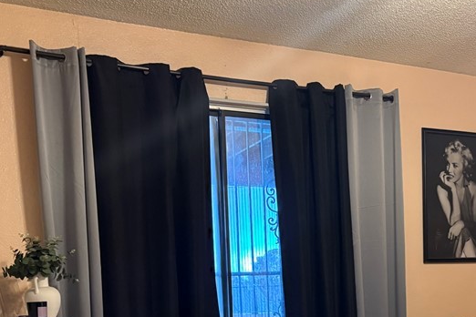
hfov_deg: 37.3
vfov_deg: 24.1
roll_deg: +2.6
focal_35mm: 53
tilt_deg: -4.3
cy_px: 337
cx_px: 292
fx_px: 701
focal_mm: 5.96
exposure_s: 1/60
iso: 320
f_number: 1.6
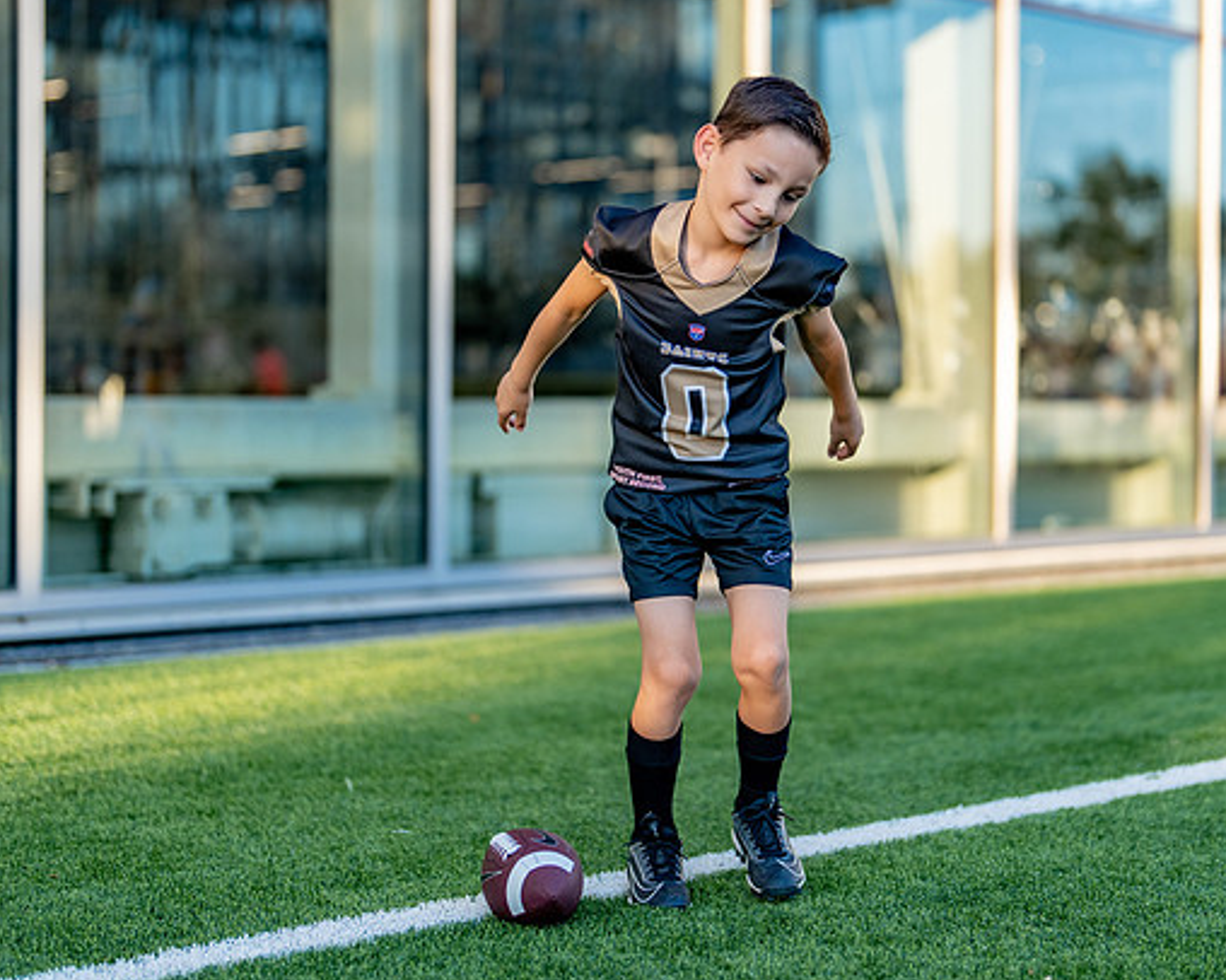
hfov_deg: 26.4
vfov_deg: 21.2
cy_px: 437
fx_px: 2612
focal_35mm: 72
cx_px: 728
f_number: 1.2
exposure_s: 1/2000
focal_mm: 50
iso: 200
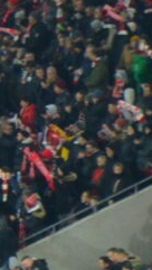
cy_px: -136
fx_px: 7809
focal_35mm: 1092
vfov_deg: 2.0
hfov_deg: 1.1
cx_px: -646
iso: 2500
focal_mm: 105
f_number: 5.6
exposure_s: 1/125
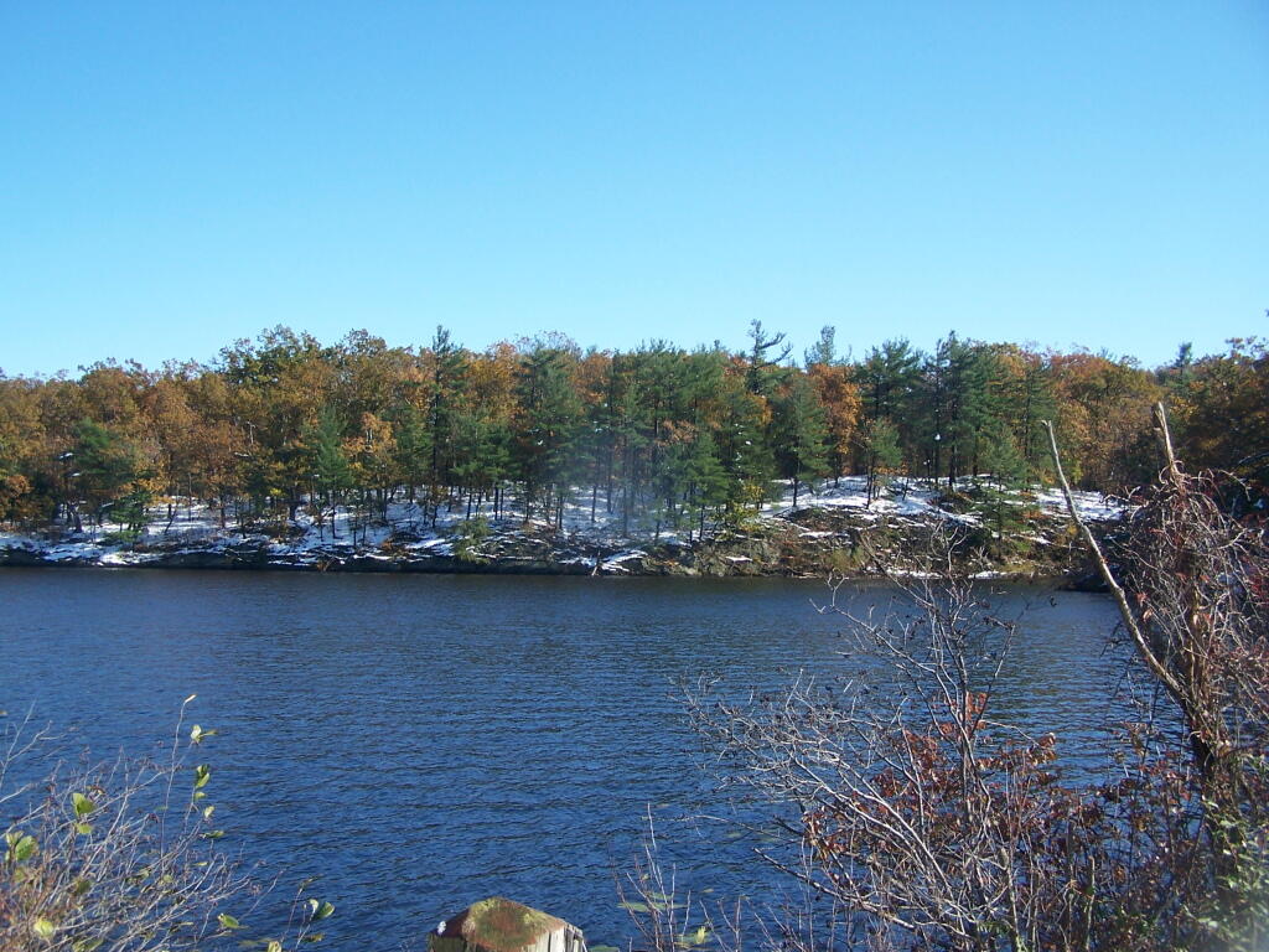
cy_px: 476
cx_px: 634
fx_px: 1393
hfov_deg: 49.0
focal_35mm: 38
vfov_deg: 37.7
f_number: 2.8
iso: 80
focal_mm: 6.3
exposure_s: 1/640
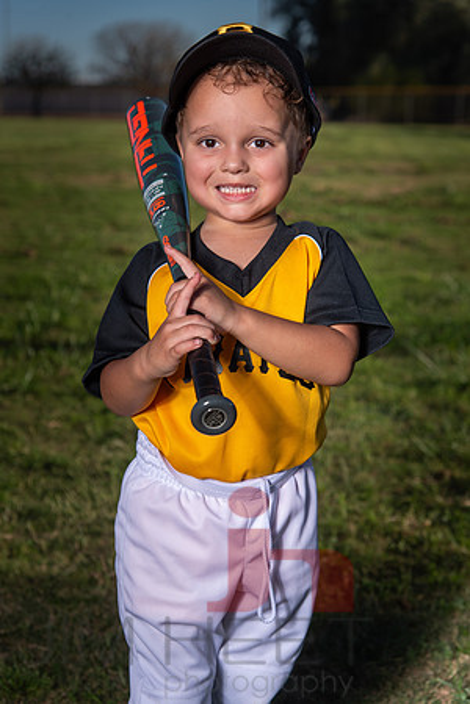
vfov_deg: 27.0
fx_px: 1469
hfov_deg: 18.2
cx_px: 235
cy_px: 352
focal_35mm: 75
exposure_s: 1/800
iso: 100
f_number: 5.6
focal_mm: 75
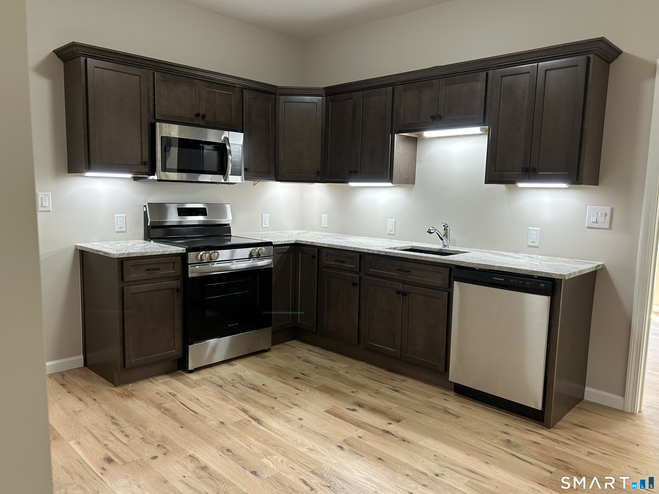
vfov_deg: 53.1
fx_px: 495
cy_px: 247
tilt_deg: -5.8
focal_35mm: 26
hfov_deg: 67.3
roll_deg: -1.6
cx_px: 330
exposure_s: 1/60
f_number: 1.5
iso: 80
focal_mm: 5.7
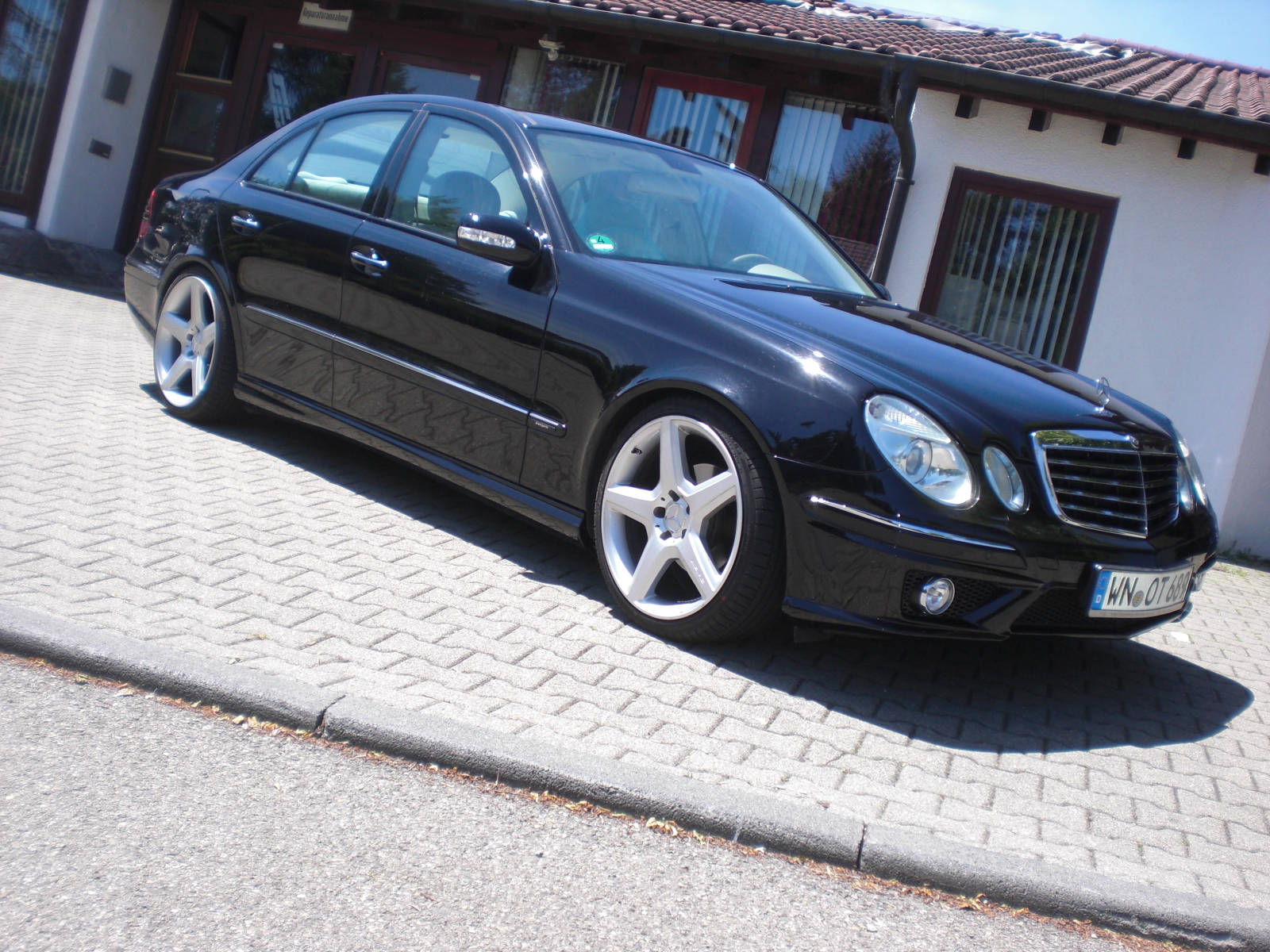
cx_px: 635
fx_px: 1394
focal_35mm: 38
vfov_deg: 37.7
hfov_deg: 49.0
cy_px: 476
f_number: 3.1
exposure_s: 1/500
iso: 64
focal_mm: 6.3
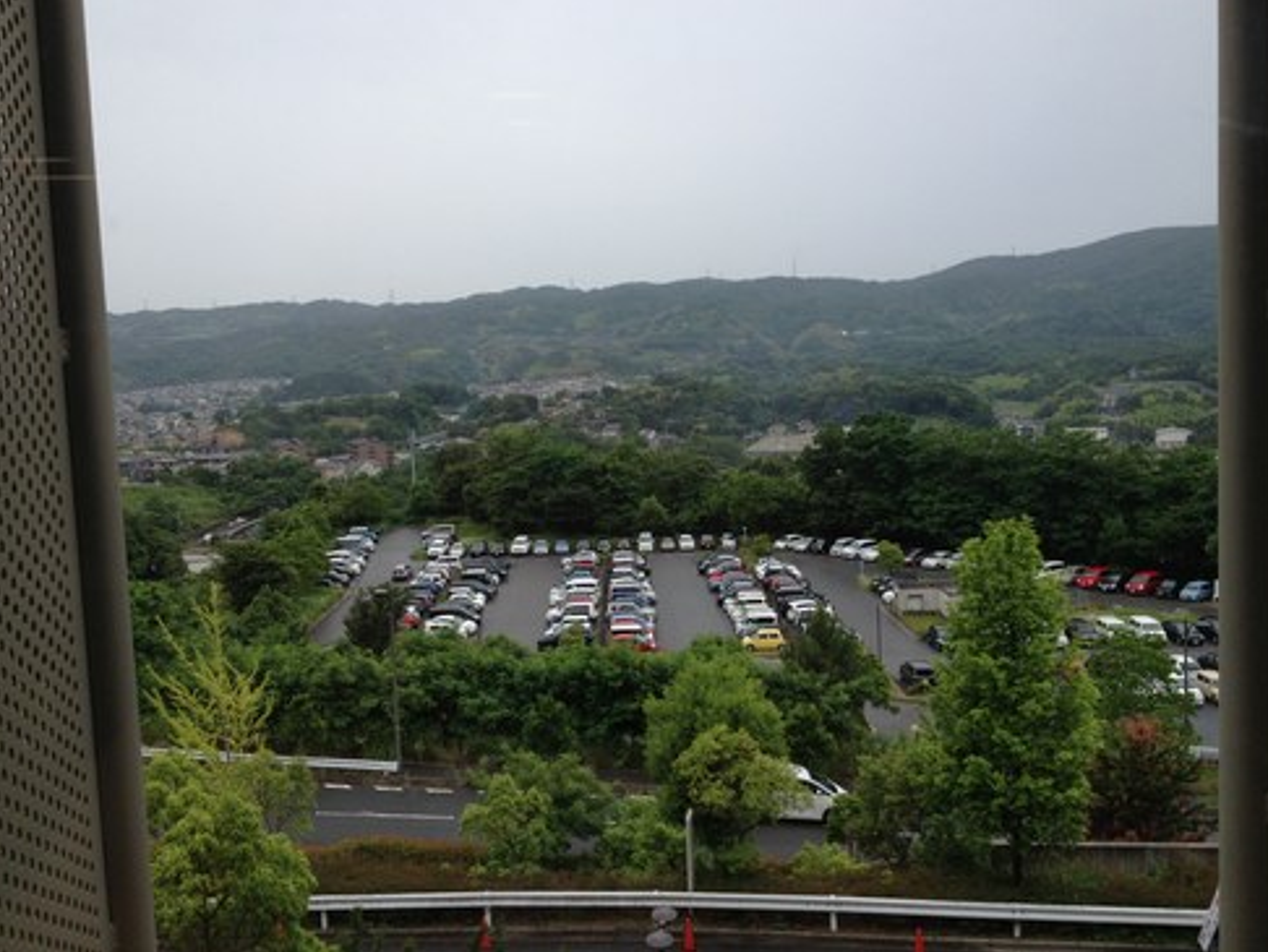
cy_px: 466
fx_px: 1319
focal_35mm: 36
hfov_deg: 51.3
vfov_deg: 39.7
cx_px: 639
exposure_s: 1/383
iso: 50
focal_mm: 4.28
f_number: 2.4
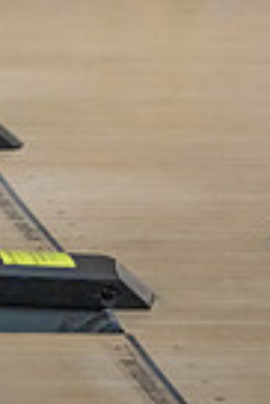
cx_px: 196
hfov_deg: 3.0
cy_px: -255
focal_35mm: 463
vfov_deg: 4.4
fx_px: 5195
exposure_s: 1/1000
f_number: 2.8
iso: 4000
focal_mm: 140
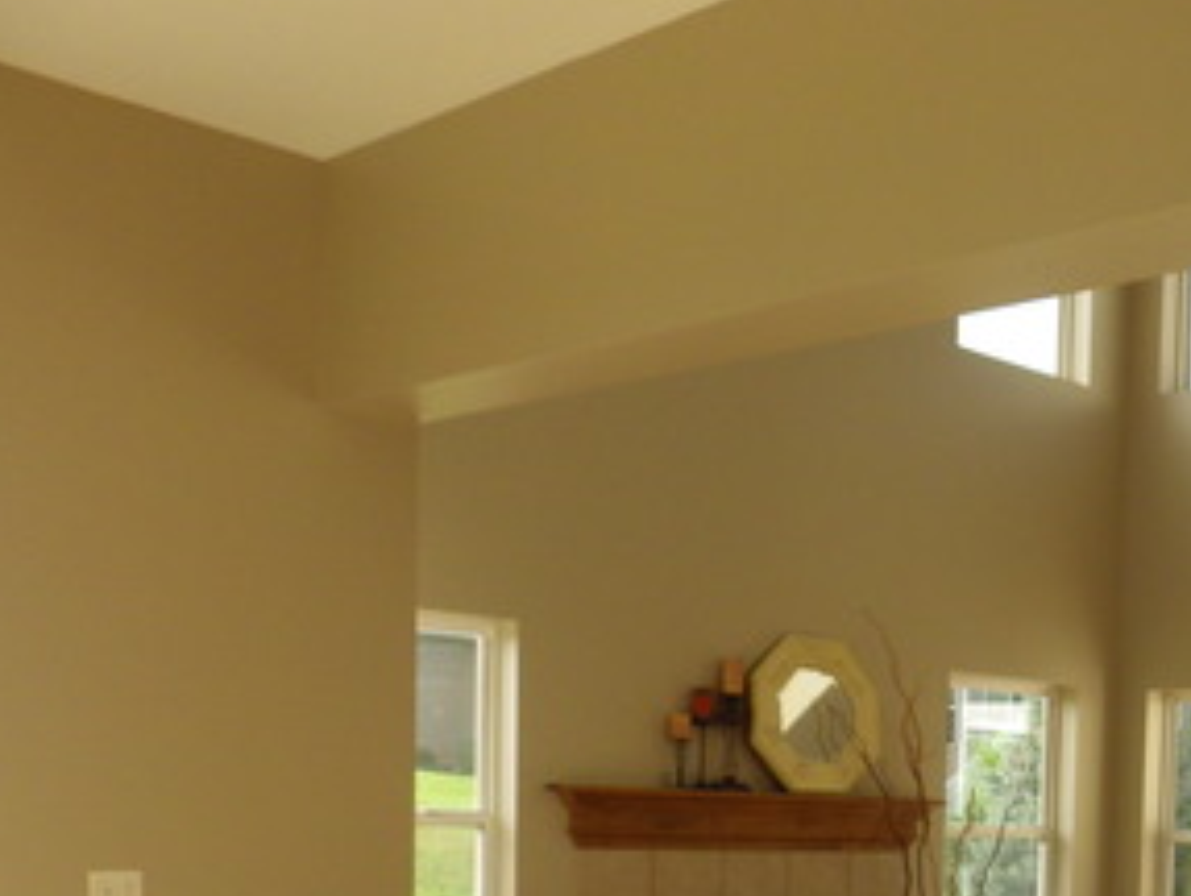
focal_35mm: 49
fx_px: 1688
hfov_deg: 34.6
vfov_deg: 27.7
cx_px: 1241
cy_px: 929
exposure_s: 1/320
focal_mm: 4
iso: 100
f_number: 3.1
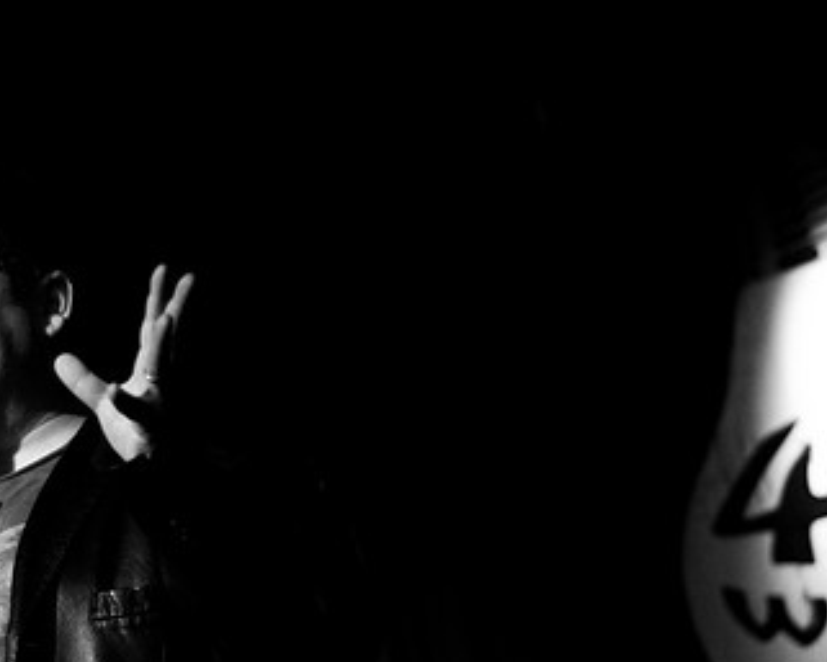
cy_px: 411
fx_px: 3109
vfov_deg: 12.1
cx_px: 402
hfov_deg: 15.1
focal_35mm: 127
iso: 1000
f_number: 1.8
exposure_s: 1/200
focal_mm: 50
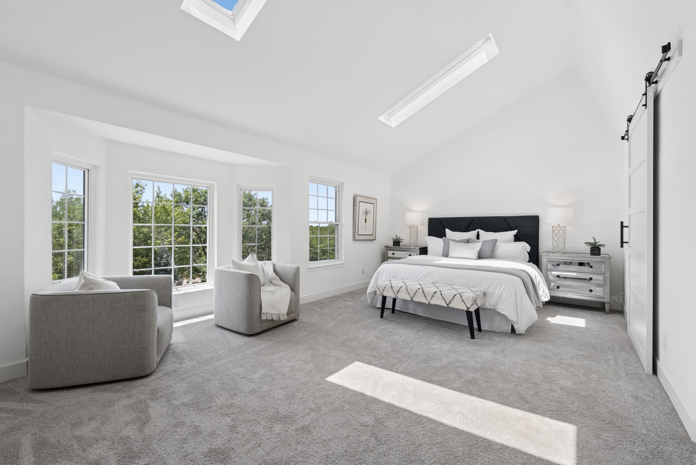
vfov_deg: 77.4
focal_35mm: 15
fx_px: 290
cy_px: 232
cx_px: 348
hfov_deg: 100.4
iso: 800
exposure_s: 1/500
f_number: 8
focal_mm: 15
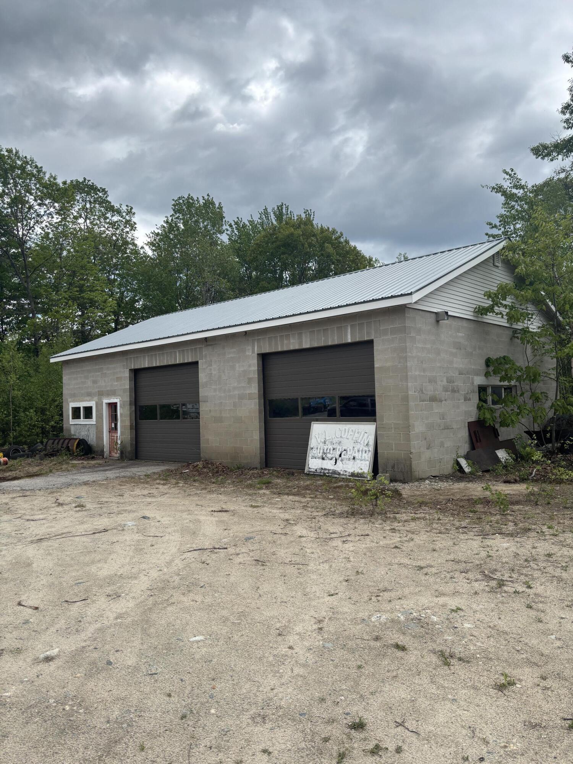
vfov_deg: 67.3
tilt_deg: +2.6
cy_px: 382
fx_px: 574
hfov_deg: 53.1
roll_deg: +2.7
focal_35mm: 26
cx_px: 286
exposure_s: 1/1949
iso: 50
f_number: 1.6
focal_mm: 5.96
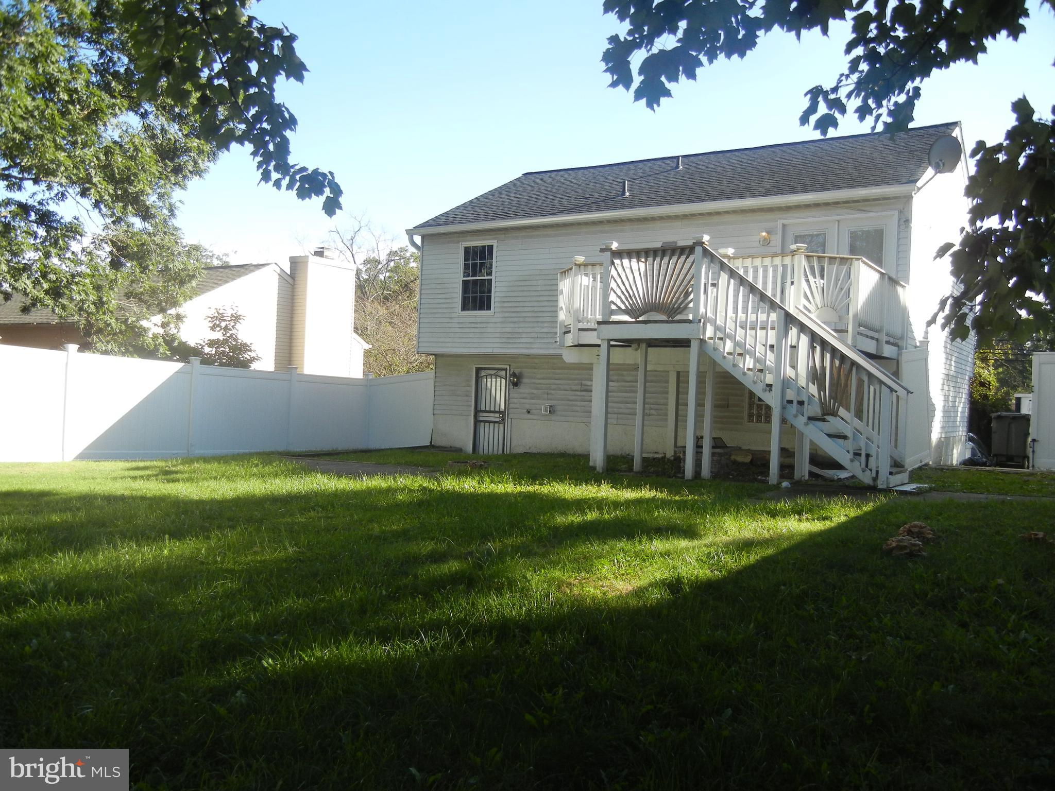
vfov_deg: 46.8
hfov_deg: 60.0
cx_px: 528
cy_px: 396
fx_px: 914
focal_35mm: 30
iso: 160
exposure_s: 1/395
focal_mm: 5.4
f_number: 3.5
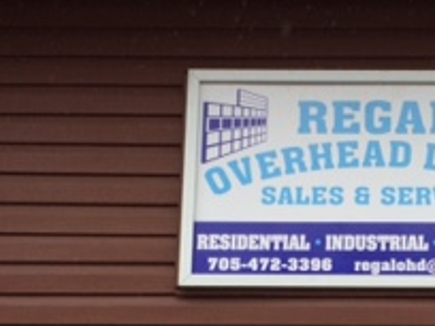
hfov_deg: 21.0
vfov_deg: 16.0
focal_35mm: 91
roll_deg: +0.9
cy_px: 309
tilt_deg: +11.4
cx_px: 407
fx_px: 1144
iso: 32
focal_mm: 4.15
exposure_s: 1/513
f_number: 2.2
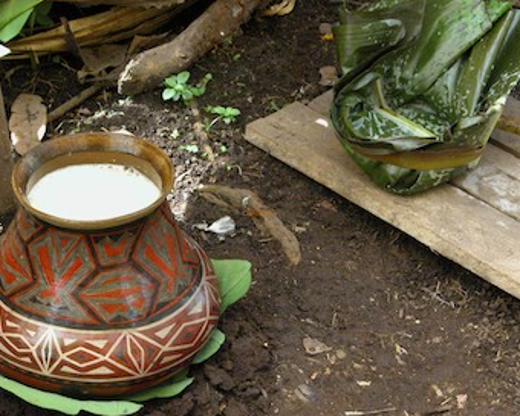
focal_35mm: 123
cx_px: 245
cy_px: 191
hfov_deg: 15.6
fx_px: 1893
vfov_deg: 12.5
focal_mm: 27.3
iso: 400
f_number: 6.6
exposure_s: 1/134
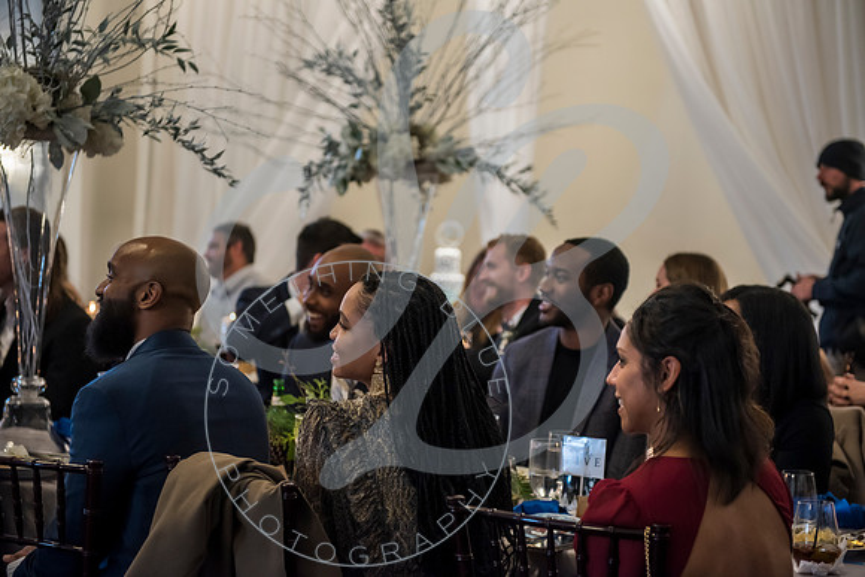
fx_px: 1682
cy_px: 288
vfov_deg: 19.5
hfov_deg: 28.8
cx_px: 432
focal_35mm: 70
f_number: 2.8
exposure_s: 1/125
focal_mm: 70
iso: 1600
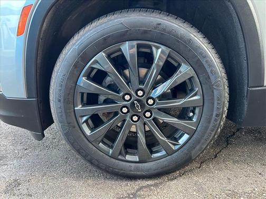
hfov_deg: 67.3
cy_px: 100
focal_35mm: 26
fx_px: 200
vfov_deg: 53.1
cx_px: 133
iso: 125
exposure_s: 1/69
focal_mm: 5.7
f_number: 1.5
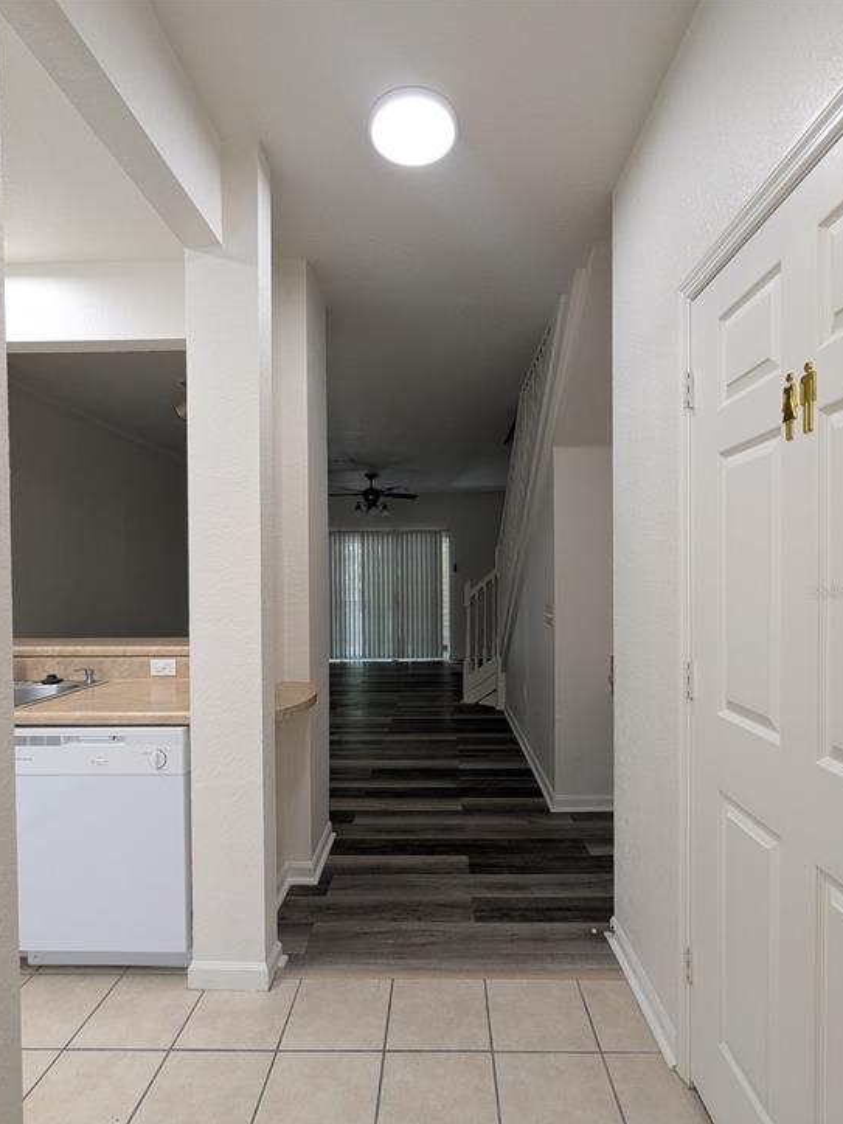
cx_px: 433
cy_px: 591
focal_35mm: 17
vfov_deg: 90.9
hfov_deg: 74.7
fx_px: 552
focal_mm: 2.35
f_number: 2.2
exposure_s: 1/30
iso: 78
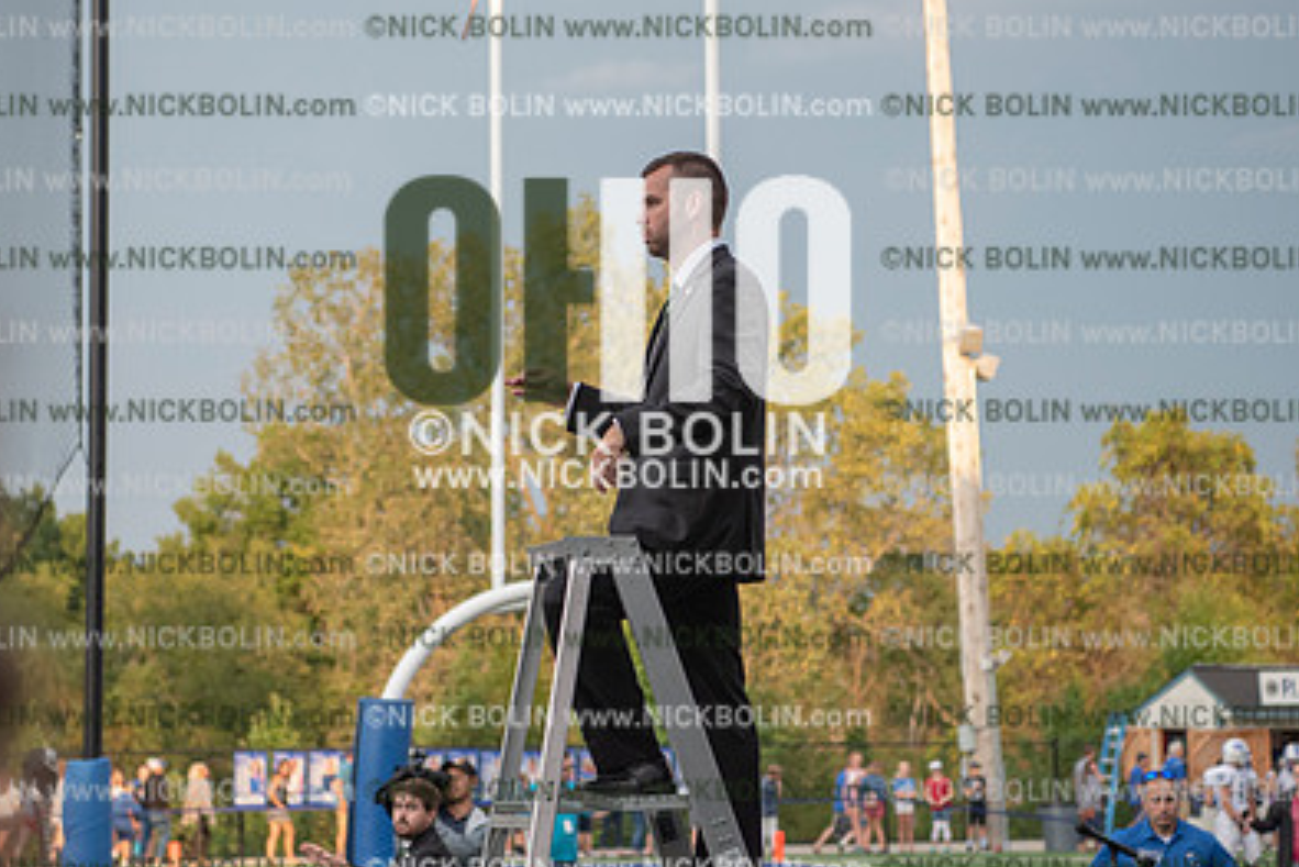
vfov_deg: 13.3
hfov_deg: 19.8
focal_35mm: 103
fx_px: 3718
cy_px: 335
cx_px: 617
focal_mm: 70
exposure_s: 1/1600
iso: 1250
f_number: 3.5
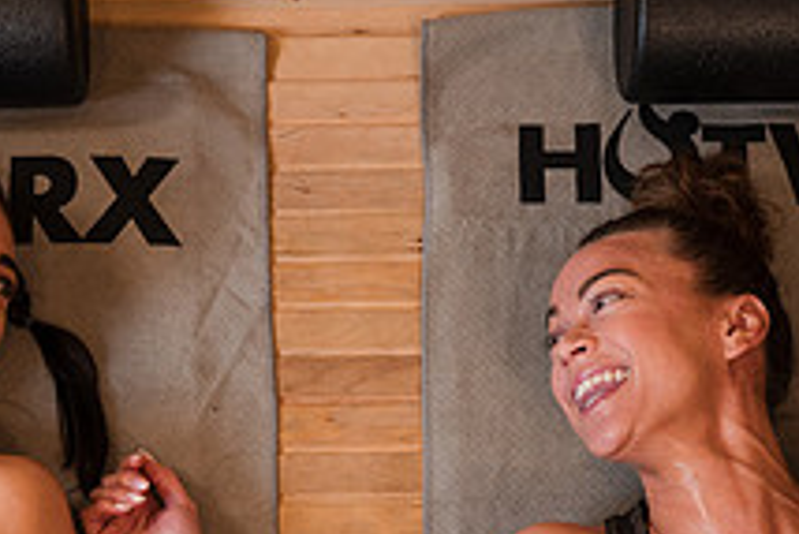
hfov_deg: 21.4
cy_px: 558
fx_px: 2110
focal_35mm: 95
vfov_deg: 14.2
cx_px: 287
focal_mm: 35
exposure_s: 1/125
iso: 400
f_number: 3.2
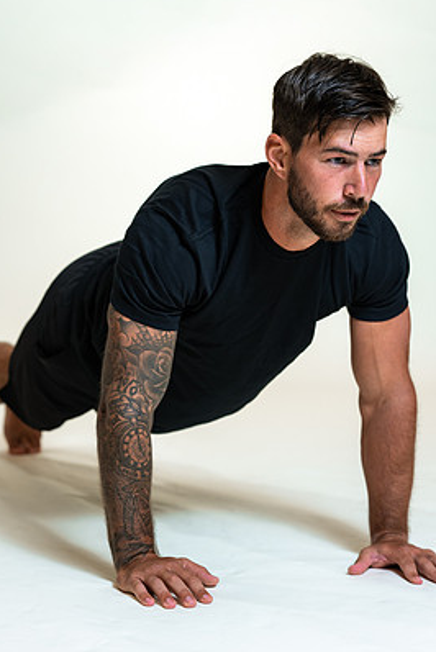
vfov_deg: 21.2
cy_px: 331
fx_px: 1741
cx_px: 225
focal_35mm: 96
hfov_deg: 14.3
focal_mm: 85
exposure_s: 1/160
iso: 320
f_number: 4
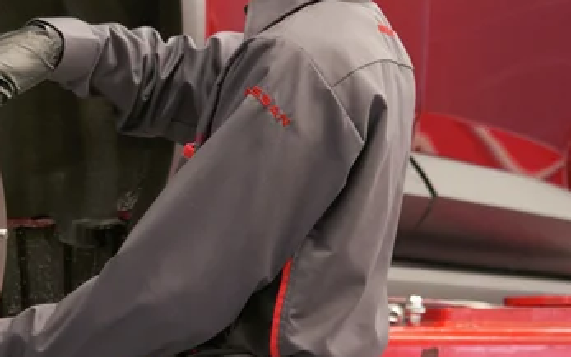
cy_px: 79
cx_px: -20
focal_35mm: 317
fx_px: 4934
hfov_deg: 6.6
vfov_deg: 4.1
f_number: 2.8
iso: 640
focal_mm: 90
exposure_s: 1/100
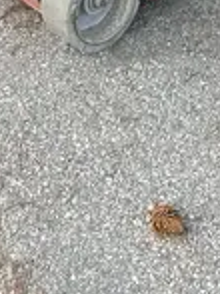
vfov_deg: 12.7
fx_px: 1103
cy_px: -347
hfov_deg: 11.4
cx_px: 148
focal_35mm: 130
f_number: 1.5
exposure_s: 1/274
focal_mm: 5.7
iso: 40
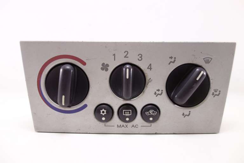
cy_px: 82
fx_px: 190
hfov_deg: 65.5
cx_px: 122
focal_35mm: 28
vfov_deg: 46.4
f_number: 1.8
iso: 125
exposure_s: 1/80
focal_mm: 10.4
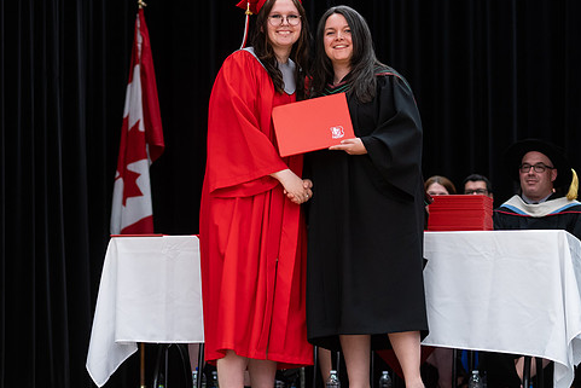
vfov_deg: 9.7
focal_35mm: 142
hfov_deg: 14.4
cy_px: 258
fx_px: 2292
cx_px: 298
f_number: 2.8
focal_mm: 85
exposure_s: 1/200
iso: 1000
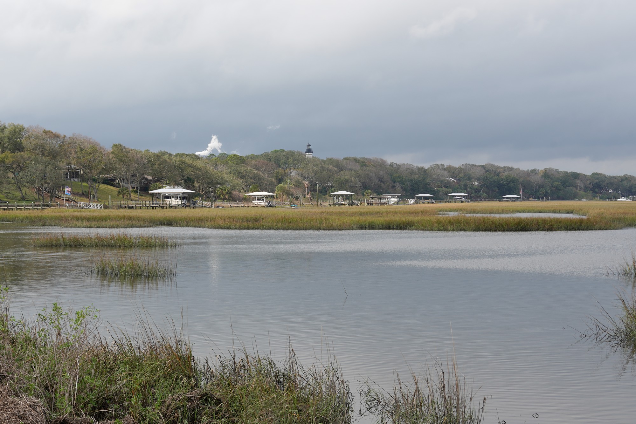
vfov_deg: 30.5
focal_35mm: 44
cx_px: 318
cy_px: 212
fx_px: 777
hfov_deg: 44.5
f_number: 11
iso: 100
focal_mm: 44
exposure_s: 1/100
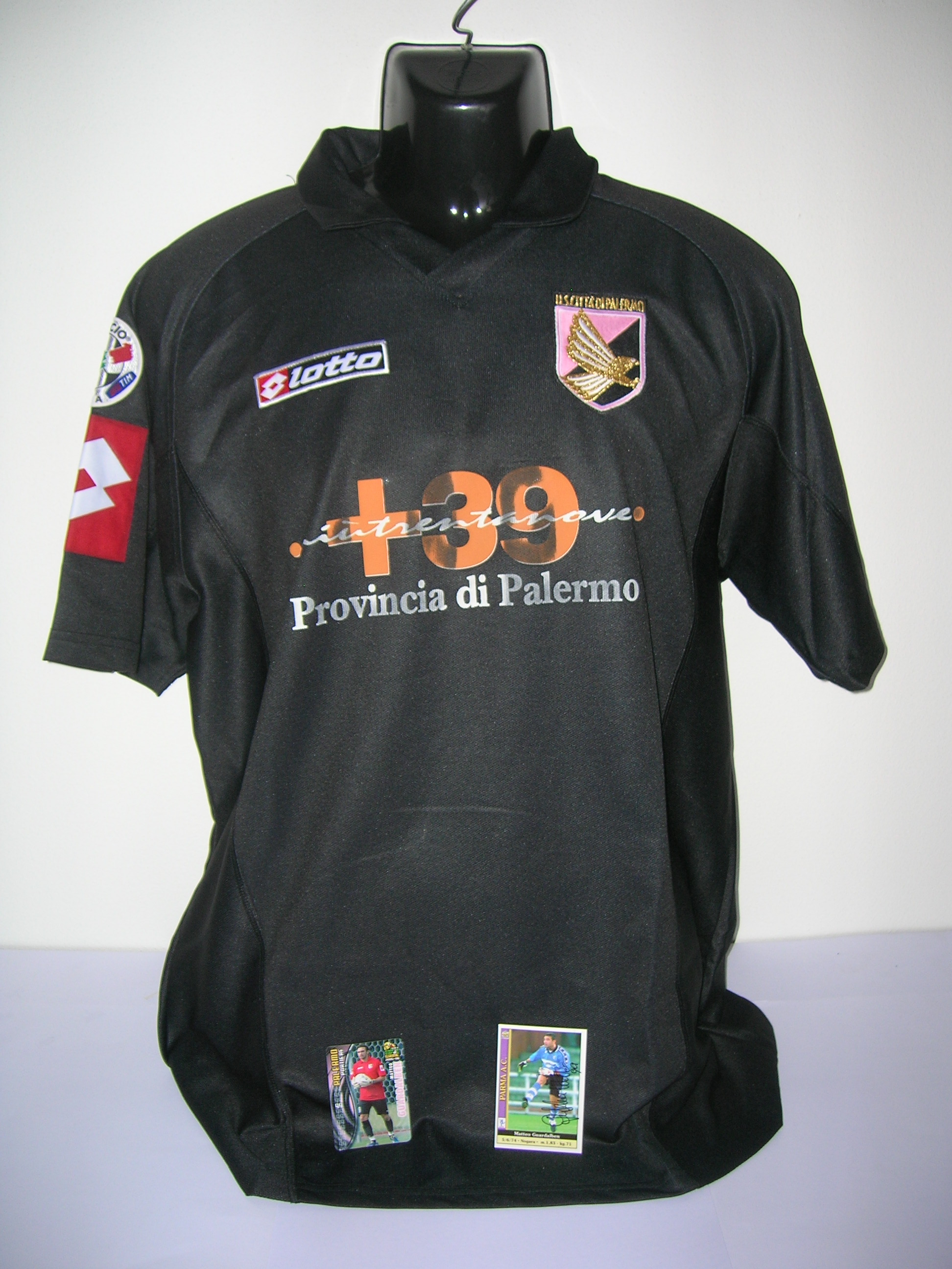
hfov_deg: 41.8
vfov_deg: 54.0
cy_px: 634
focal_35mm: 34
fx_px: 1247
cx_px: 476
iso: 50
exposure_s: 1/60.1
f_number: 2.9
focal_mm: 5.7
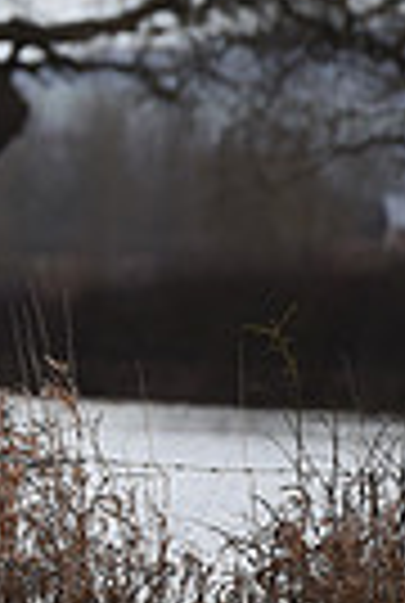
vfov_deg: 2.4
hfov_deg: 1.6
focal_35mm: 862
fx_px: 14471
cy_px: 4
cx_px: -702
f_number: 4.5
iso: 900
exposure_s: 1/1000
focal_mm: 200
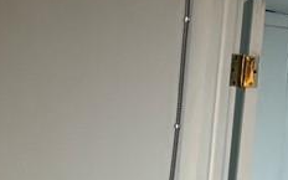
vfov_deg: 6.7
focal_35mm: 190
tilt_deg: -5.8
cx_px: -171
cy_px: 351
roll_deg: -3.5
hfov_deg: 10.6
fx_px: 1491
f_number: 1.6
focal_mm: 5.96
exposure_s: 1/60
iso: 320
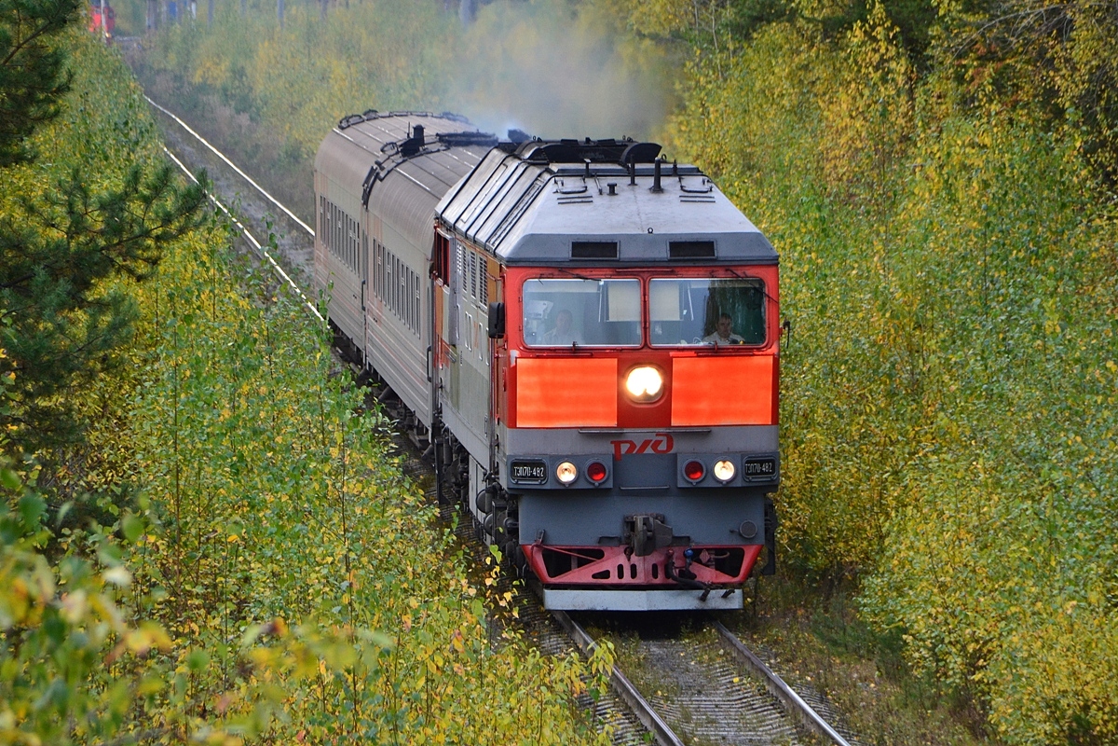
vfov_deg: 3.7
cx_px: 559
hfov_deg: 5.5
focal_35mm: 375
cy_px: 373
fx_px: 11645
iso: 800
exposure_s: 1/200
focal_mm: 250
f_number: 10
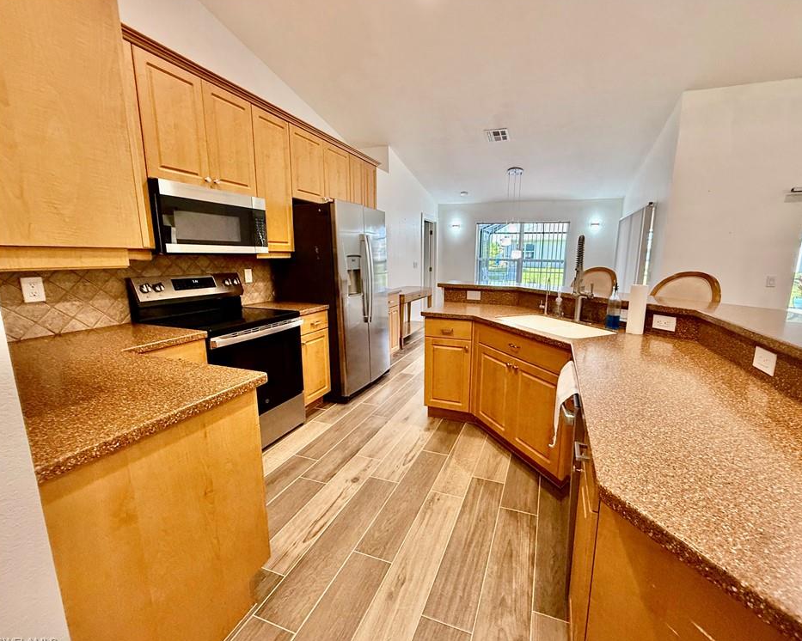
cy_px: 320
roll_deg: -1.3
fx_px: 356
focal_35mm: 15
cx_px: 433
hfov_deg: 96.6
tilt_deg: -10.7
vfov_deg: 84.0
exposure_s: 1/120
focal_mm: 2.22
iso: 400
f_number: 2.2
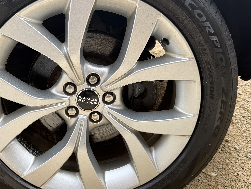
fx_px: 319
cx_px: 85
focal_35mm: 44
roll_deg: +8.0
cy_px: 90
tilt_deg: -21.5
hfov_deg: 42.4
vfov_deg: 32.9
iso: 80
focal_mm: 6.76
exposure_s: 1/898
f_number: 1.78
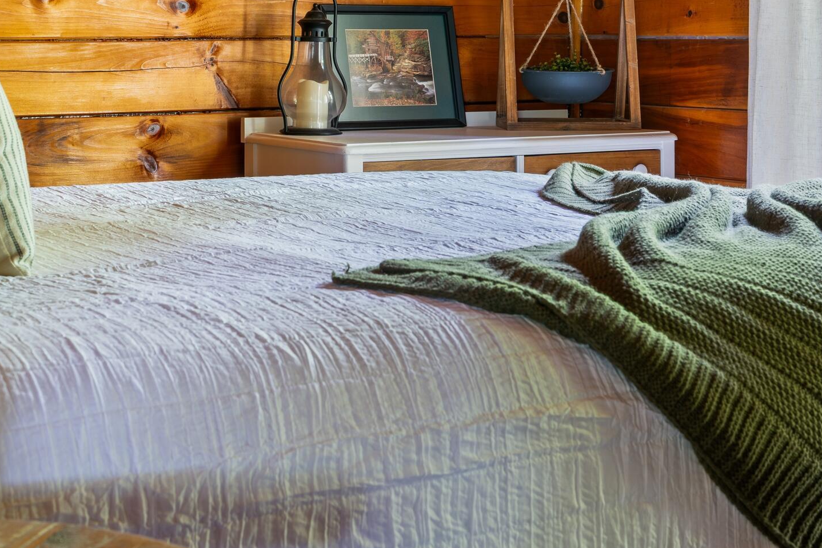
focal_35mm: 73
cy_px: 49
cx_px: 393
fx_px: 1667
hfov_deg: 27.7
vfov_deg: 18.4
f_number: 10
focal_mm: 35
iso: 100
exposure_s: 30
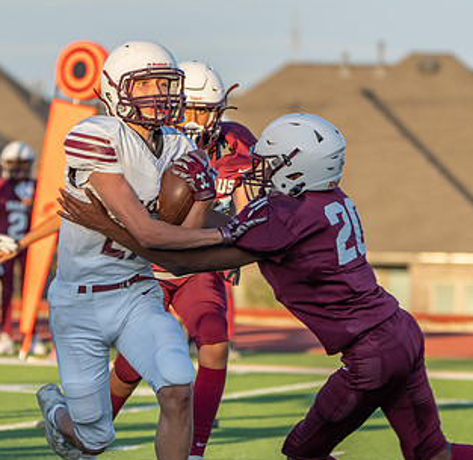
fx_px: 7787
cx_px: 92
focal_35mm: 511
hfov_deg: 3.5
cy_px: 359
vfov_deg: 3.4
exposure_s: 1/1000
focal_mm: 226
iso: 640
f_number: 5.6
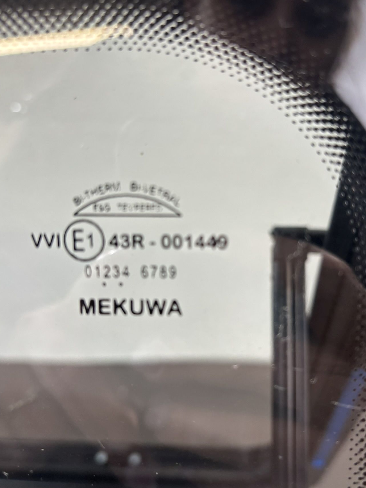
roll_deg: +1.6
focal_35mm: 31
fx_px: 437
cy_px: 257
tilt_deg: -29.0
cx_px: 210
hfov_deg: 45.3
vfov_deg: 58.3
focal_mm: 5.96
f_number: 1.6
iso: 125
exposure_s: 1/100
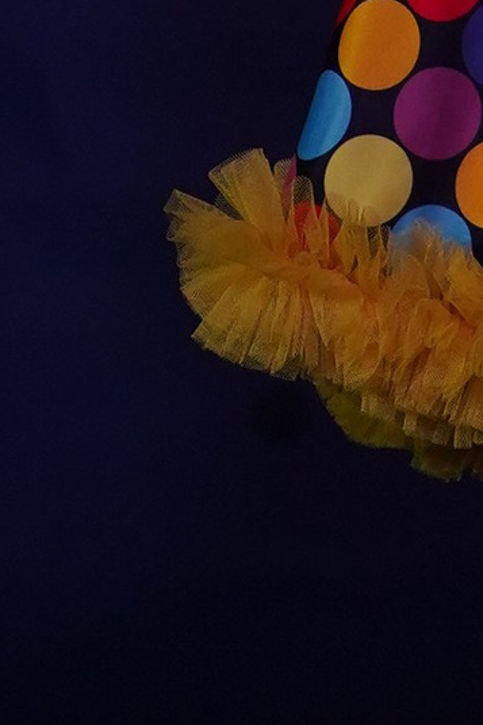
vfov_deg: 1.1
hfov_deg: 0.7
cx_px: 796
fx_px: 38360
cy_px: -551
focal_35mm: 1905
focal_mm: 266
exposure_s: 1/400
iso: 1600
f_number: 6.3
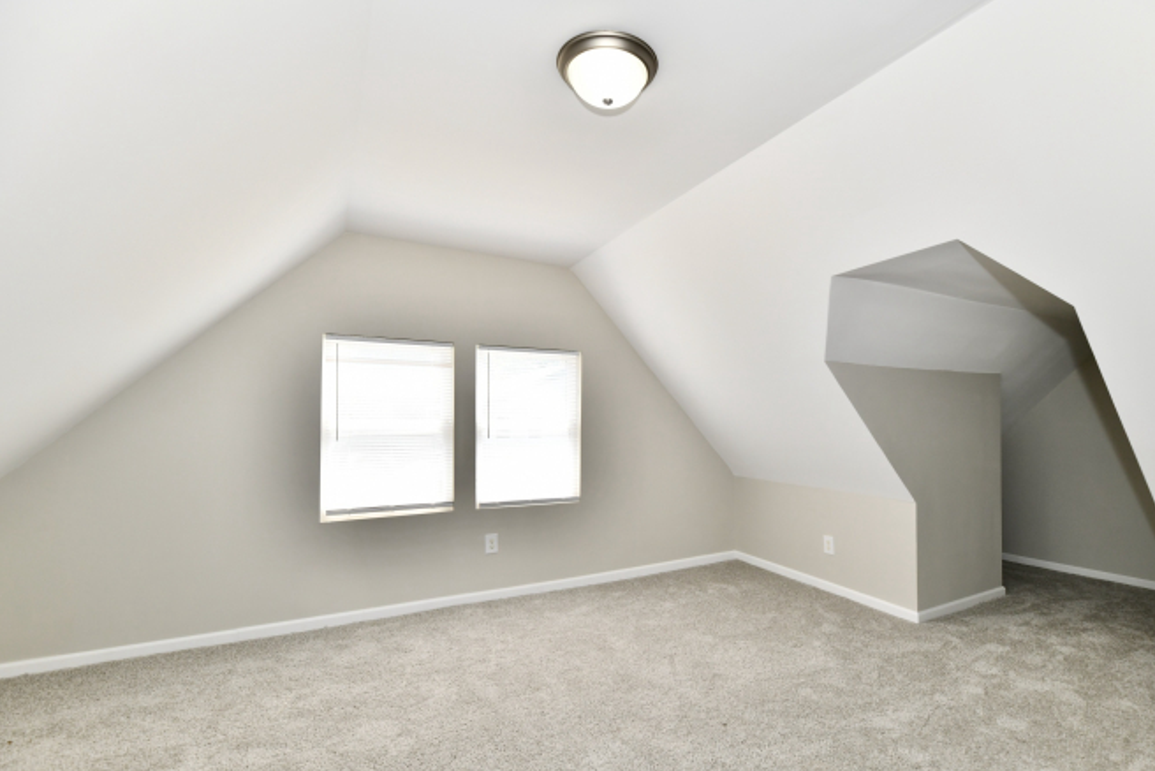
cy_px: 435
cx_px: 636
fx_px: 514
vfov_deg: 73.5
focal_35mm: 16
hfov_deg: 96.4
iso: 320
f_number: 5.6
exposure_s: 1/125
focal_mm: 14
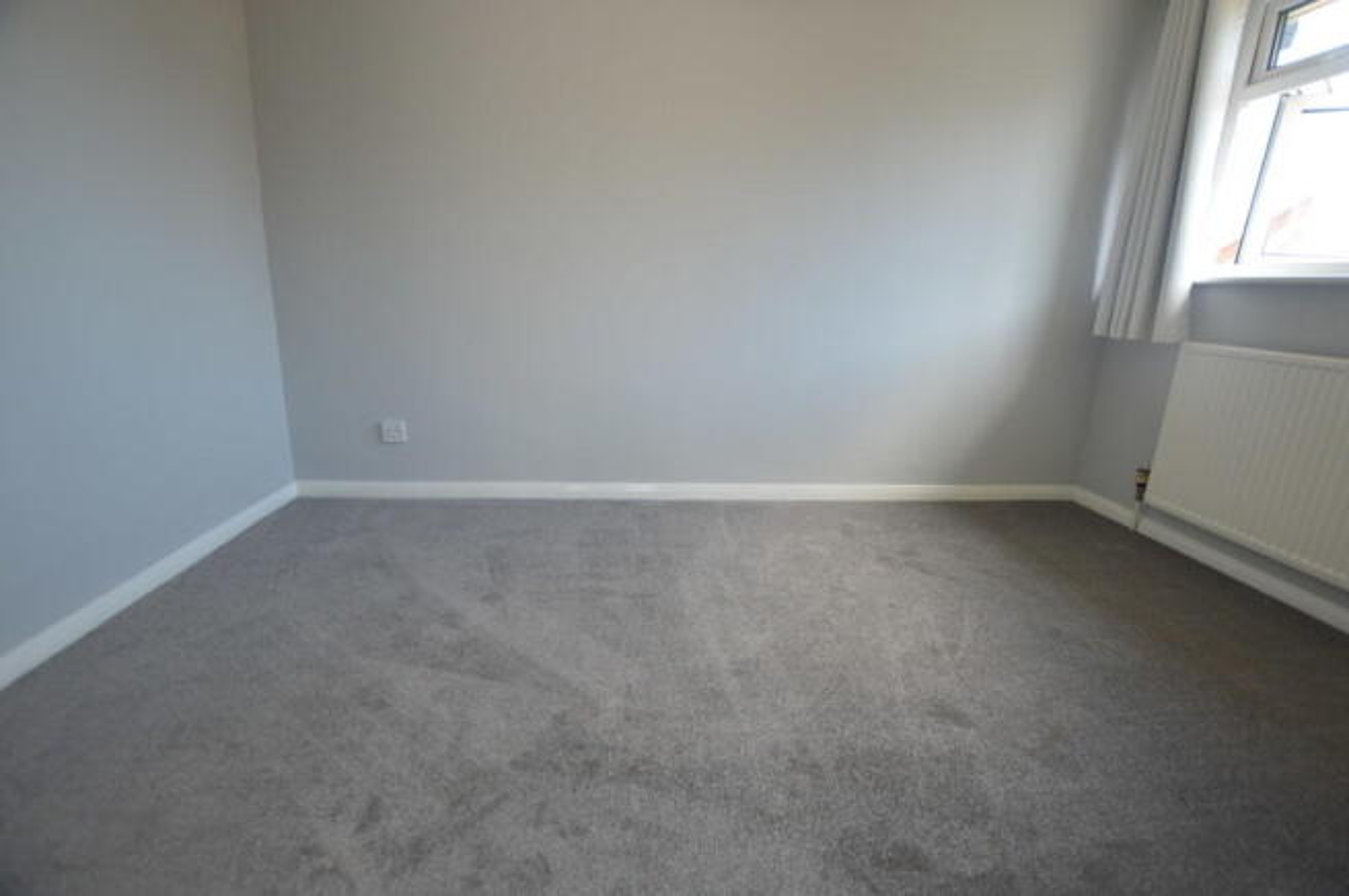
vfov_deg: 77.2
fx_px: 562
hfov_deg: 100.4
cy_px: 448
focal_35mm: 15
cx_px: 674
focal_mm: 10
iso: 400
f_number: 4.5
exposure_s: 1/80
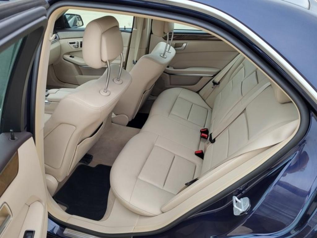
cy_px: 119
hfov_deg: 67.3
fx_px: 238
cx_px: 158
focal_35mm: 26
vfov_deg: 53.1
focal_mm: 5.4
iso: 40
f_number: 1.8
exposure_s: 1/141
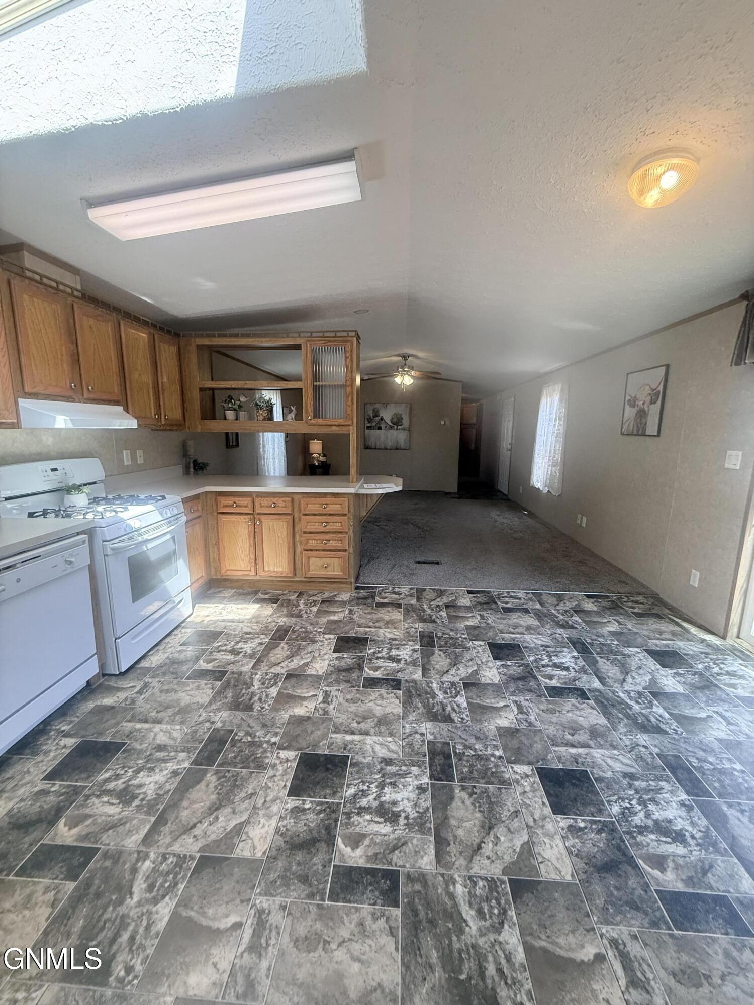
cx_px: 377
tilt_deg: -8.5
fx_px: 407
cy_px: 502
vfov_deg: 102.1
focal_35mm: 14
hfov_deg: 85.7
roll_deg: -1.7
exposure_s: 1/120
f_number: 2.2
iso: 160
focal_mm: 2.22
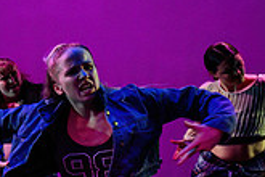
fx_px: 839
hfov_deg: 15.5
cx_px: -203
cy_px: 241
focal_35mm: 114
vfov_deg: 11.6
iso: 2000
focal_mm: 24
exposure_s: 1/300
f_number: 2.8
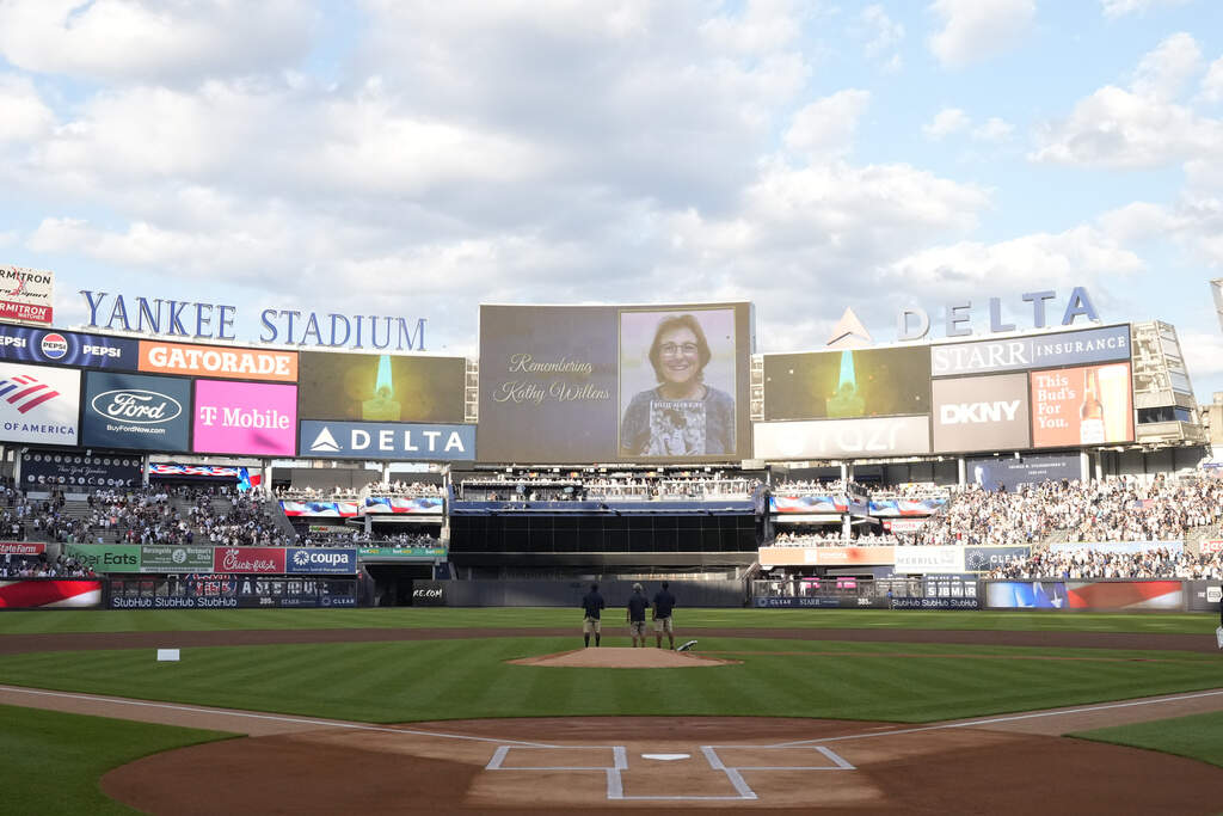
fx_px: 1427
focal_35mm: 42
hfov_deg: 46.4
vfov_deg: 31.9
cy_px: 408
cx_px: 612
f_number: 7.1
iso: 2500
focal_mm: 28
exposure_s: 1/2000
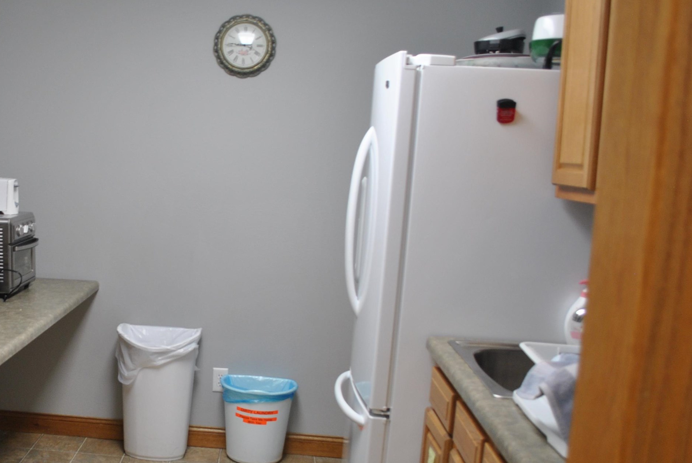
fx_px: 847
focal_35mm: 44
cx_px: 130
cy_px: 286
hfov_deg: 42.3
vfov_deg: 30.5
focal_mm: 18
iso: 250
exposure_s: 1/30
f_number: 3.5
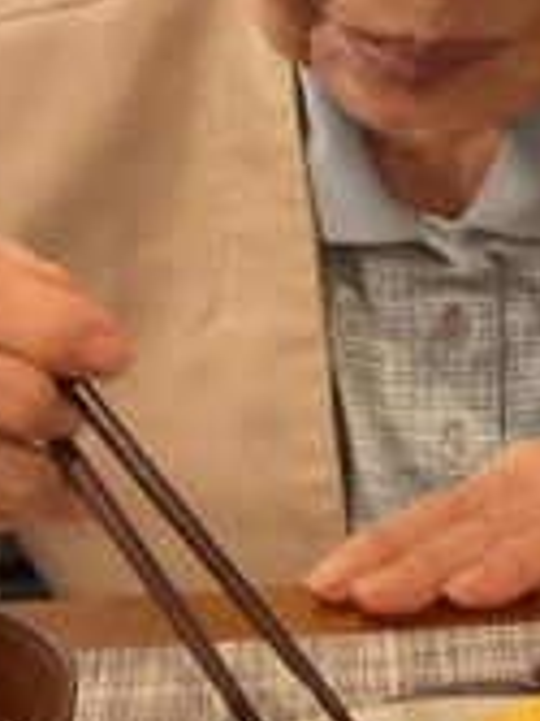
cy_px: 181
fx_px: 2166
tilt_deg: -20.3
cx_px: 557
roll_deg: +0.5
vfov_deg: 18.8
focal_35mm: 104
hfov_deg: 14.0
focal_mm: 3
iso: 250
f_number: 1.8
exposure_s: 1/60
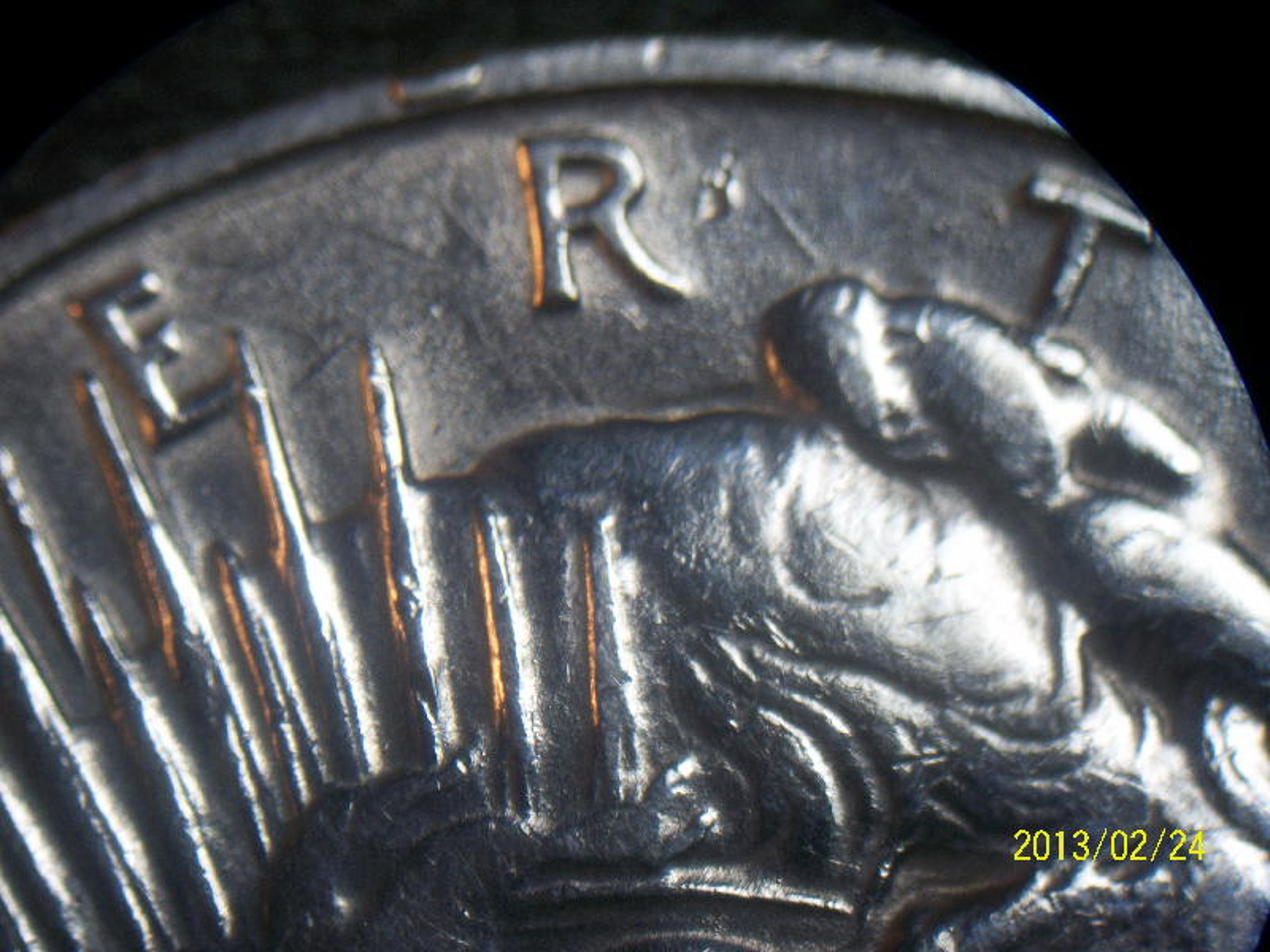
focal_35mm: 44
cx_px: 635
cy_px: 476
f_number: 3.5
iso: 80
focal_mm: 7.8
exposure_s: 1/80
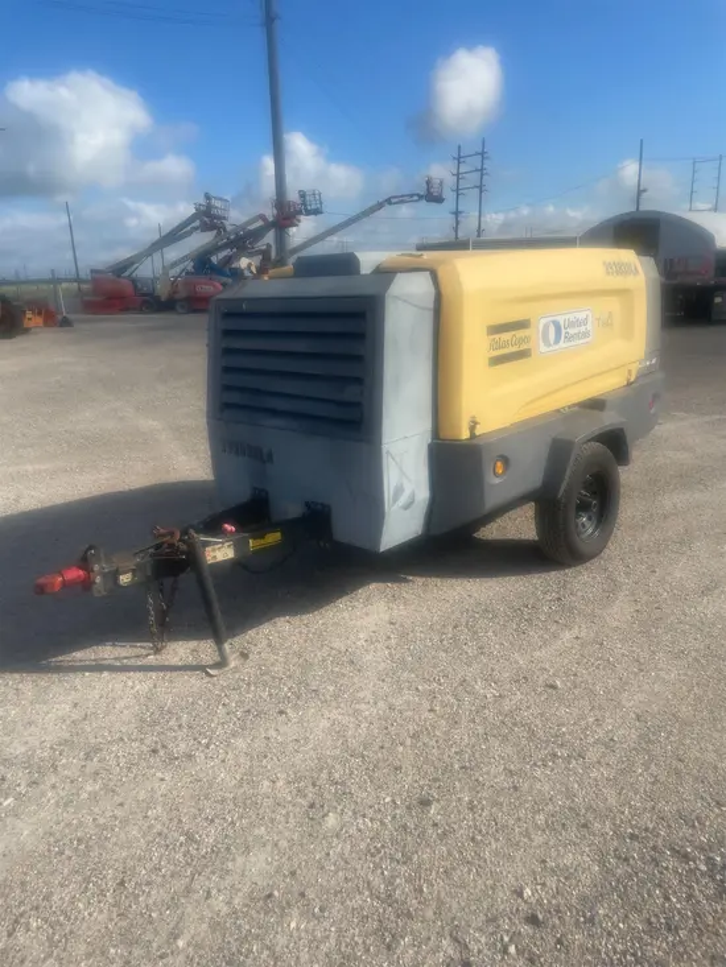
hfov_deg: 53.1
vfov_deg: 67.3
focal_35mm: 26
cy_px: 484
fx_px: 727
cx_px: 363
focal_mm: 4.2
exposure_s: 1/6494
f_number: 1.6
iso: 50
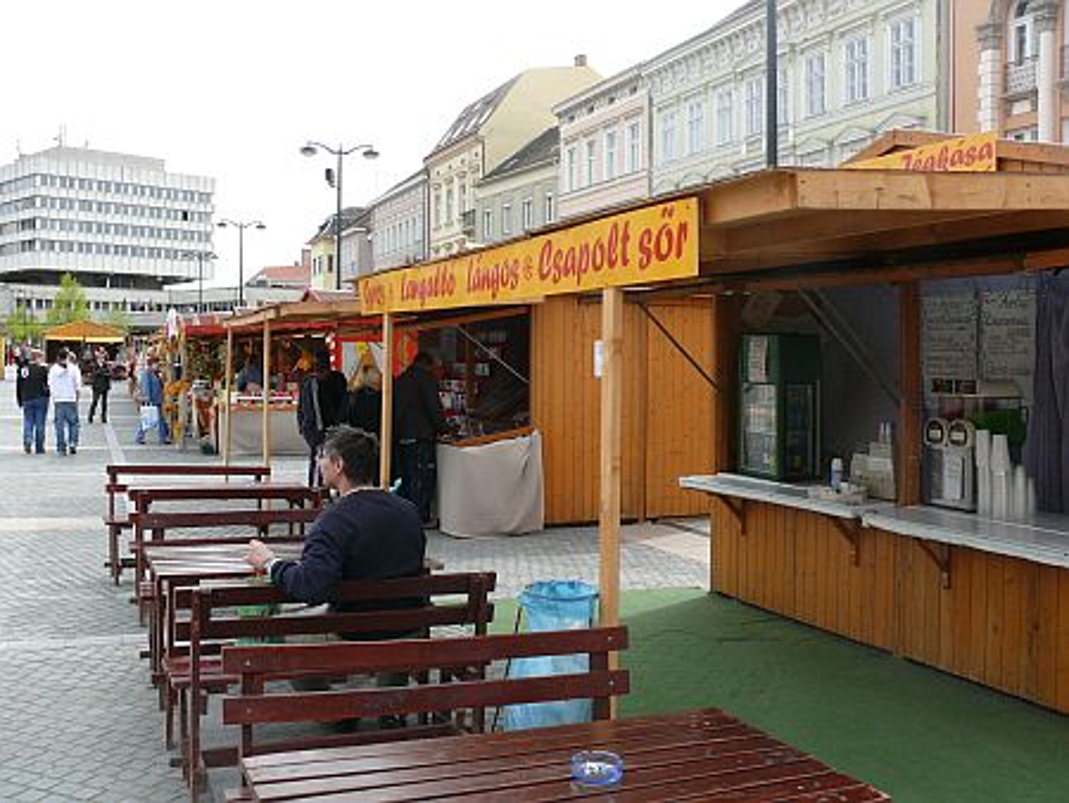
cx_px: 534
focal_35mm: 35
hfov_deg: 52.6
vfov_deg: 40.7
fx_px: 1081
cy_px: 402
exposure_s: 1/250
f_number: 5.6
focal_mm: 7.4
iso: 100
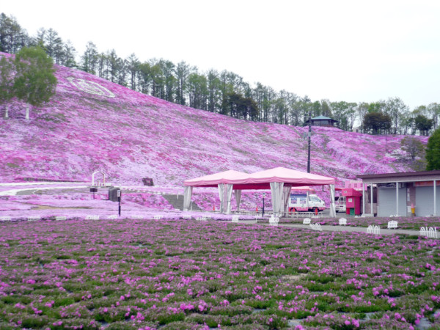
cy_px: 165
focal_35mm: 47
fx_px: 597
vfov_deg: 30.9
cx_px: 220
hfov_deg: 40.4
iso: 100
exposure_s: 1/250
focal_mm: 7.8
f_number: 3.1
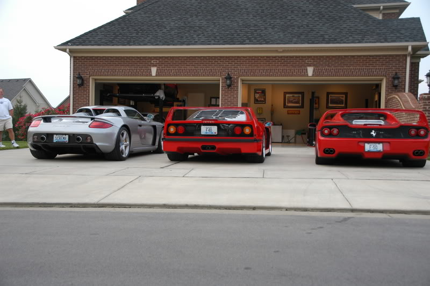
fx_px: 465
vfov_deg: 34.2
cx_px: 215
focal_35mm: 39
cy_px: 143
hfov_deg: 49.6
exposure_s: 1/50
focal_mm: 26
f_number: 4
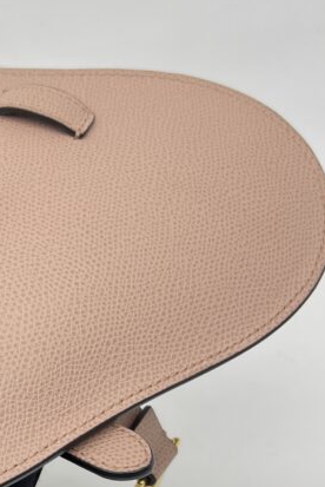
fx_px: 906
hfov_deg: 19.1
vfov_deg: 29.2
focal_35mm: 67
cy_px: 409
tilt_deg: -46.8
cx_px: -73
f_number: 1.5
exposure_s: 1/100
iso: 40
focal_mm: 5.7
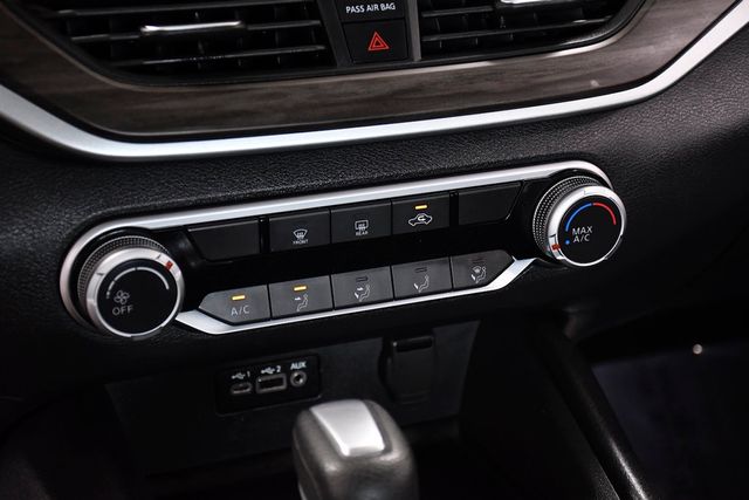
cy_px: 250
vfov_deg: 18.2
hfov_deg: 27.0
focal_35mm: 75
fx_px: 1561
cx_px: 374
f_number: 4.8
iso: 2500
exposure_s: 1/200
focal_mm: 50
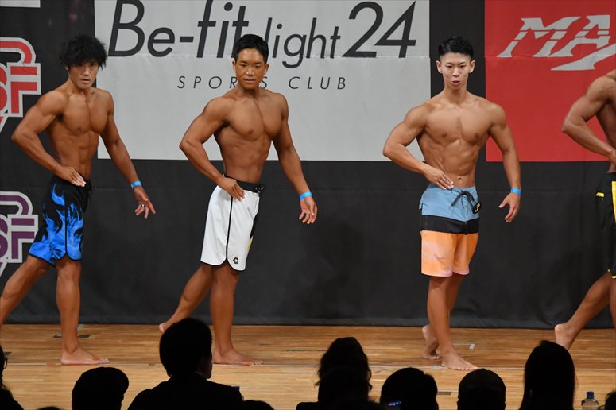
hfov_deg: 7.6
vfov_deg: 5.1
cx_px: 308
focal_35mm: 270
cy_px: 205
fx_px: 4618
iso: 5600
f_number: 5.6
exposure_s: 1/400
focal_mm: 180
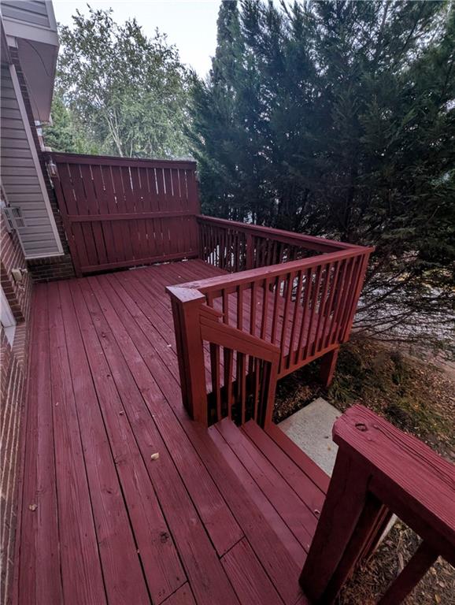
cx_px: 228
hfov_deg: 90.0
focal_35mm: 13
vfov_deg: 106.1
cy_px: 302
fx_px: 227
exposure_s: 1/19.2
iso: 93
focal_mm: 1.95
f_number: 2.2
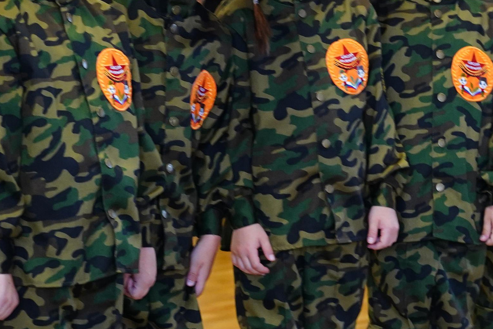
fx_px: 2547
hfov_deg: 11.0
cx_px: 371
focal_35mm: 186
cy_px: 82
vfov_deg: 7.4
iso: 3200
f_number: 4.5
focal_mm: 70
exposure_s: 1/160
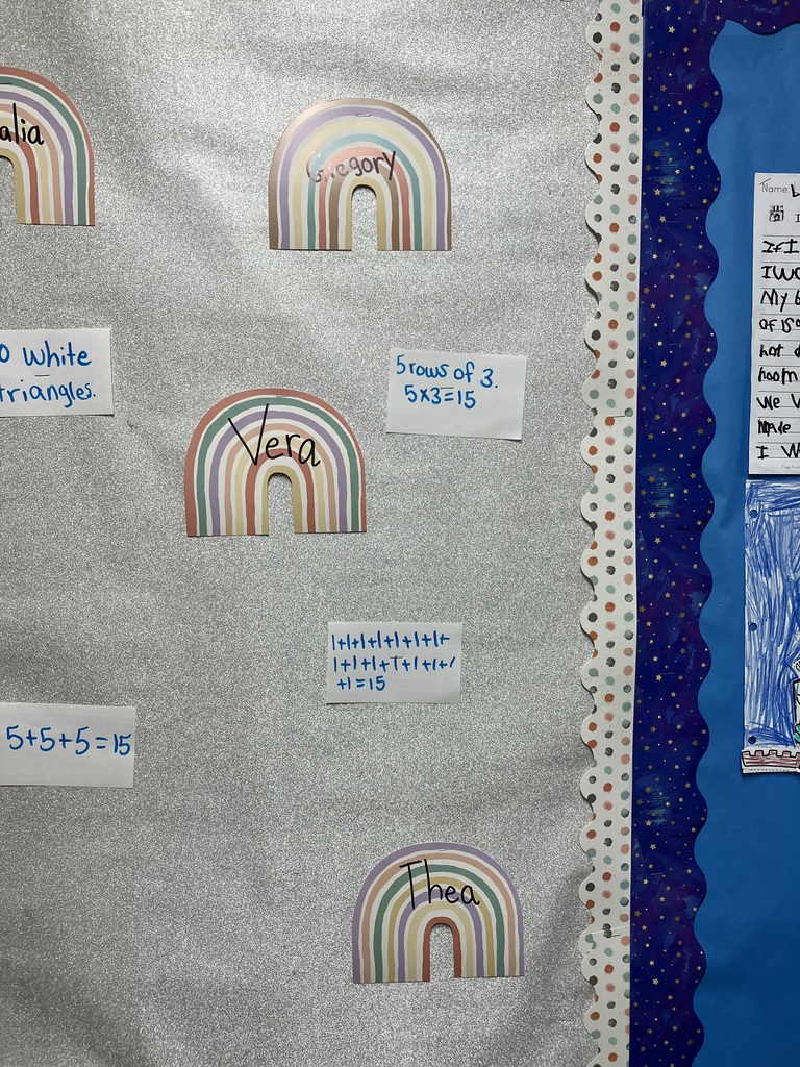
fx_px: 863
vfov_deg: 63.4
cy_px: 534
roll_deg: +1.6
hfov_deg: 49.7
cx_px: 400
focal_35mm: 28
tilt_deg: -2.2
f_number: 1.8
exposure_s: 1/121
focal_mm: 3.99
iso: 64
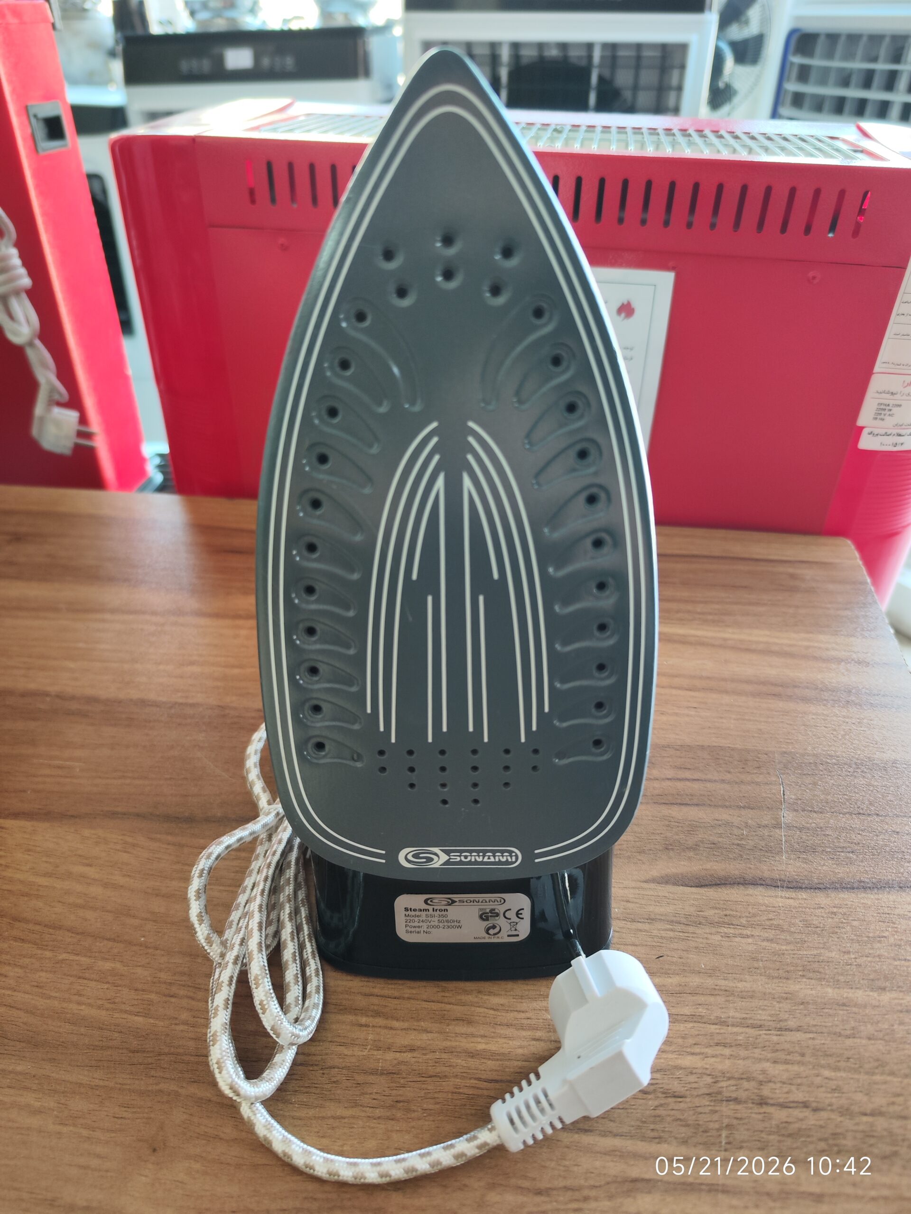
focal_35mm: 23
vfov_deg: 73.9
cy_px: 607
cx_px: 456
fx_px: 807
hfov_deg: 58.9
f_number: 1.69
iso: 324
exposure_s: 1/100
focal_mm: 7.01
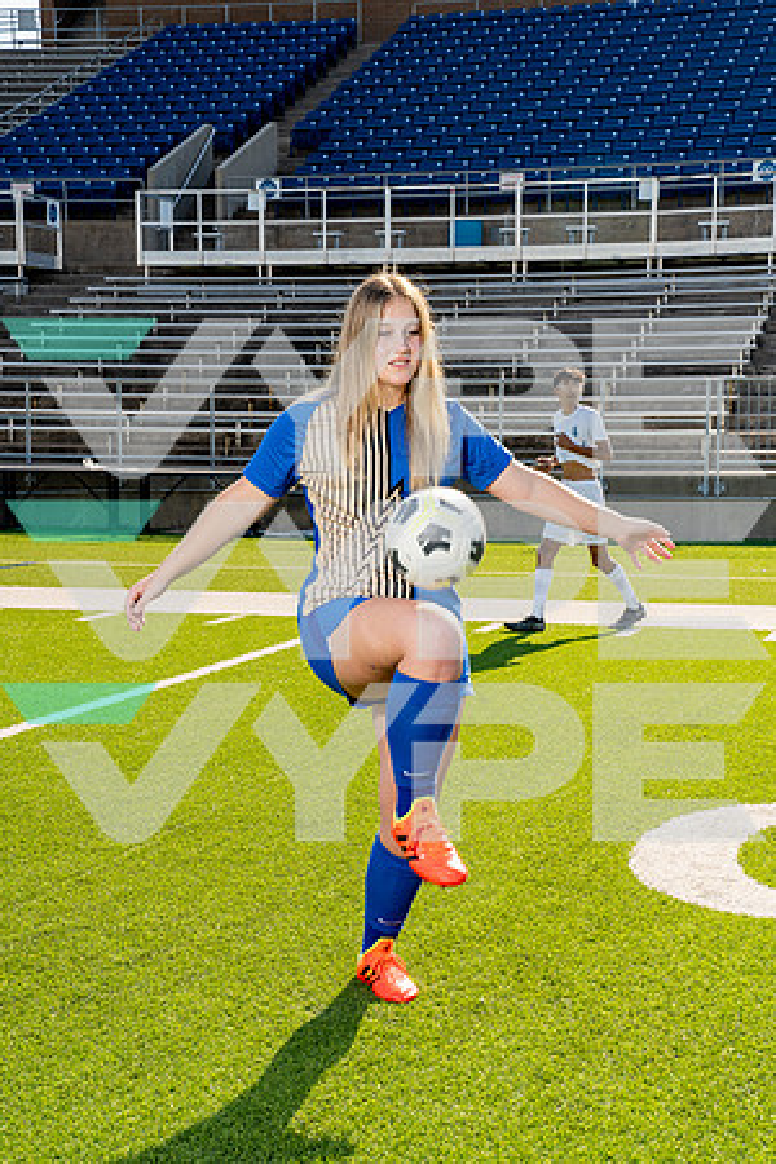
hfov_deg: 20.0
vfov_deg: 29.7
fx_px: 2198
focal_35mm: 68
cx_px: 388
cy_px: 582
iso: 320
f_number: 10
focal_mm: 68
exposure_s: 1/250
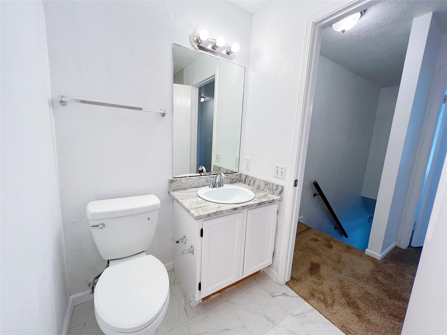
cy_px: 168
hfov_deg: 106.2
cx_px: 224
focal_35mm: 13
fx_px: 168
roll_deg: -2.5
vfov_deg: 89.9
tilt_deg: -9.6
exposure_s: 1/120
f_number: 1.8
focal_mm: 1.57
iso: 80
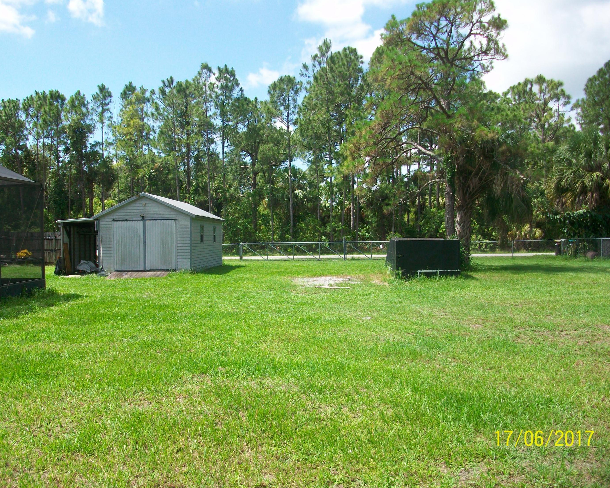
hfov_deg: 52.8
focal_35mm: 34
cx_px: 296
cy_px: 245
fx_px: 614
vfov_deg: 43.4
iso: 64
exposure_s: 1/500
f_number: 2.8
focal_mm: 5.7
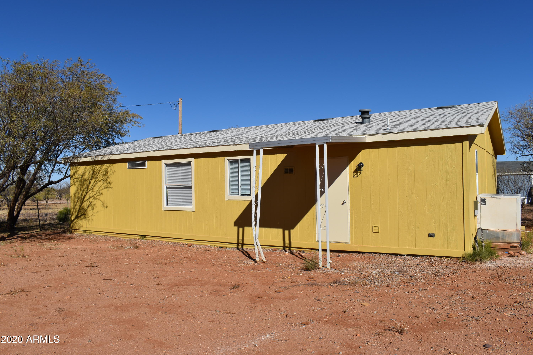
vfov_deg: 47.9
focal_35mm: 27
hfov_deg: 67.4
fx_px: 400
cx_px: 266
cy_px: 178
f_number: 10
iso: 100
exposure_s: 1/400
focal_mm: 18
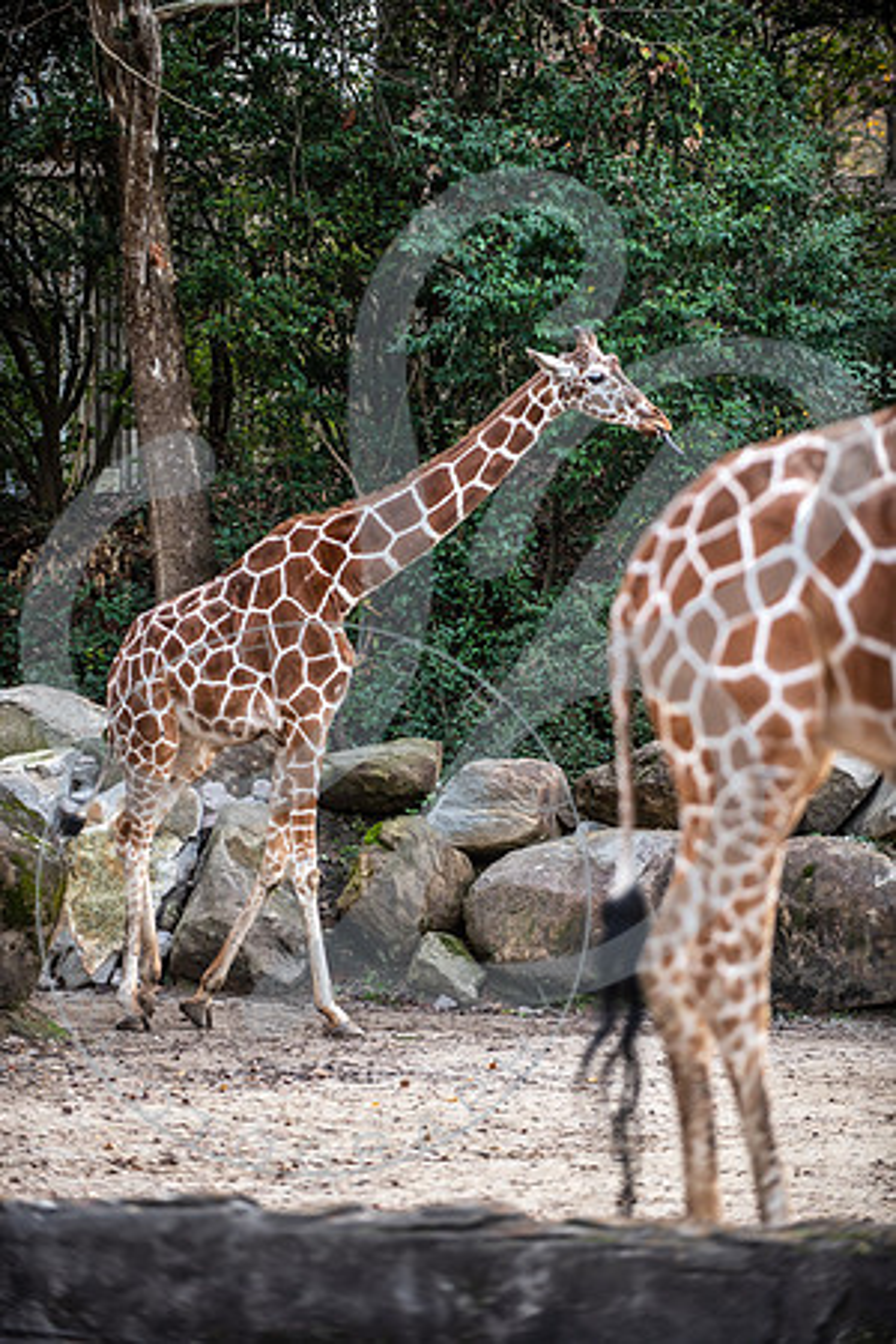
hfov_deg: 9.1
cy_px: 672
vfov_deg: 13.7
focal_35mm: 150
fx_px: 5600
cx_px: 448
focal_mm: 150
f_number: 2.8
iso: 100
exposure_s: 1/400
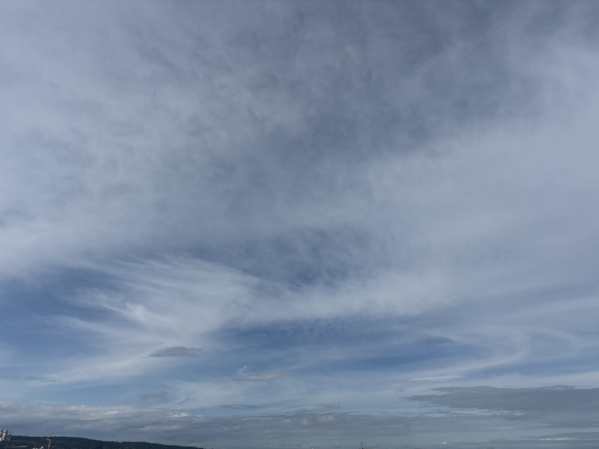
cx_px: 300
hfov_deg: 67.3
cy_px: 224
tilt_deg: +26.4
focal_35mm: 26
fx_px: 450
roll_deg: -0.2
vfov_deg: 53.1
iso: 50
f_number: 1.6
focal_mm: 5.96
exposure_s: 1/8333
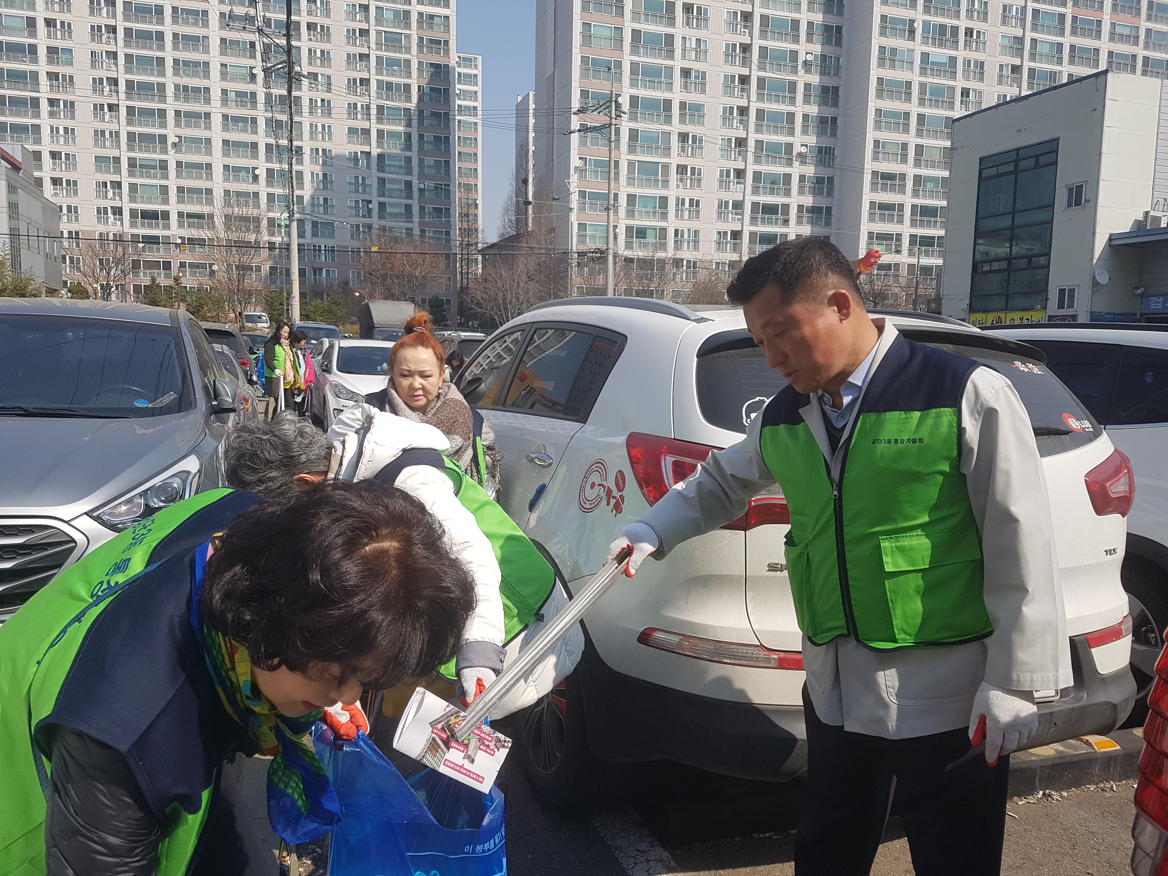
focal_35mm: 26
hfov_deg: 67.3
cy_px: 438
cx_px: 584
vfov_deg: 53.1
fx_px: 877
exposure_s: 1/2728
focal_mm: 4.2
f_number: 1.7
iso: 50
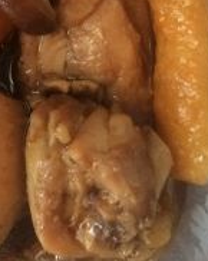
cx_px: -15
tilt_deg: -83.9
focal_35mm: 109
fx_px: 841
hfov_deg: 13.8
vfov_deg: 16.4
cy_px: -109
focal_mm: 4.15
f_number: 2.2
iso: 250
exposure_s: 1/24
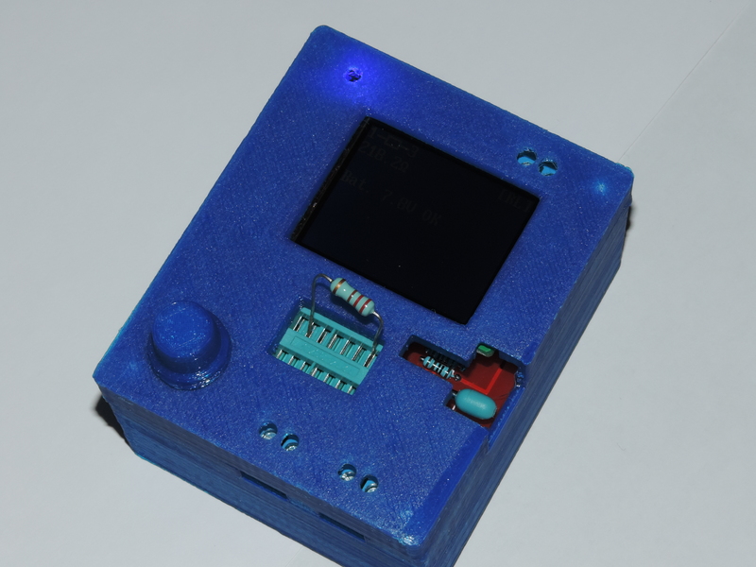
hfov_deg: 18.7
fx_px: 2293
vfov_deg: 14.1
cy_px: 284
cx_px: 378
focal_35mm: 105
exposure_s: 1/60
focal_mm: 18.7
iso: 200
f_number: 7.4
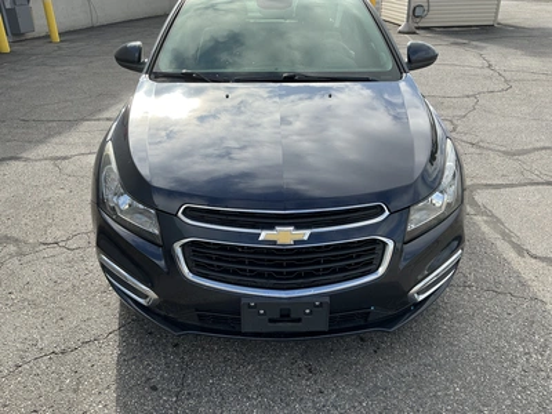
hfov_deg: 63.4
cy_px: 207
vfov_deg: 49.7
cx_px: 276
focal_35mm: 28
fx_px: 446
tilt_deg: -27.7
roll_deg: +2.3
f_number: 1.8
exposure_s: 1/749
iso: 25
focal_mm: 3
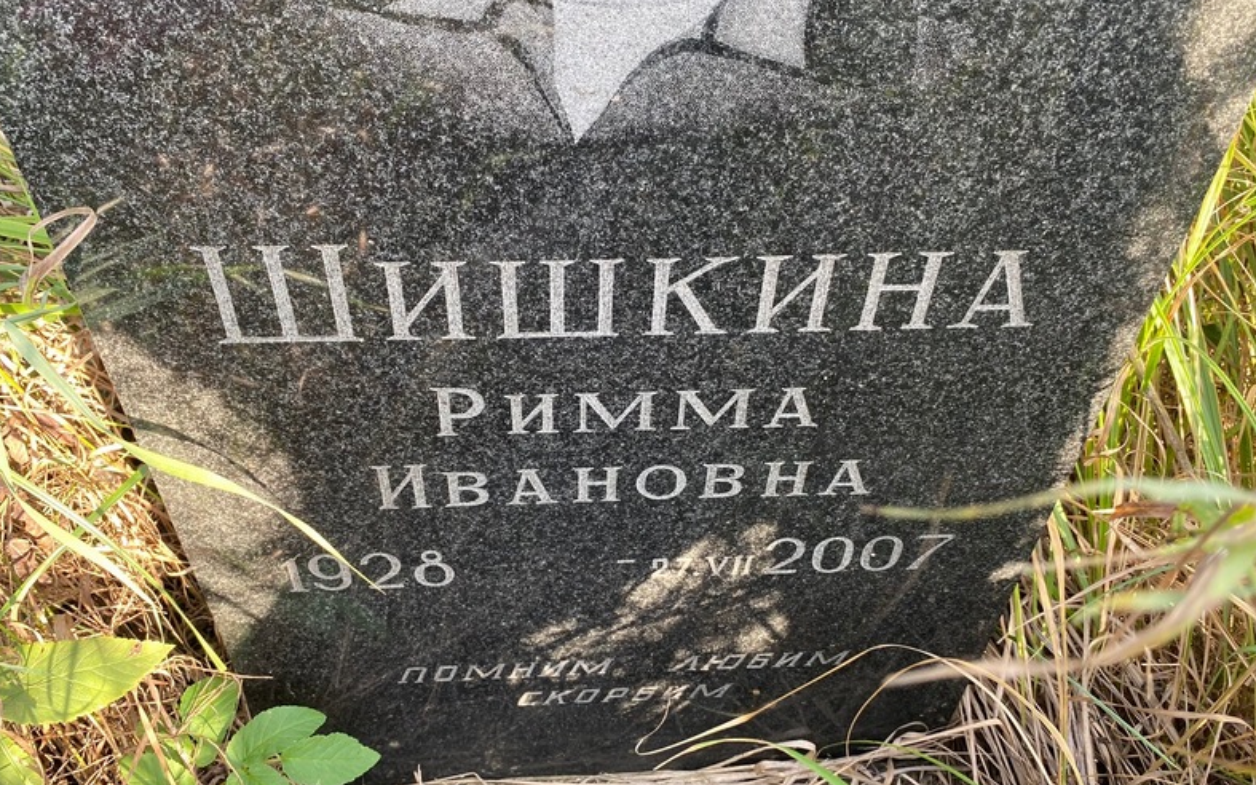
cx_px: 630
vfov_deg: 44.5
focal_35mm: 28
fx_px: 959
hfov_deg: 66.5
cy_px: 396
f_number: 1.8
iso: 64
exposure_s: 1/122
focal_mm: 4.25
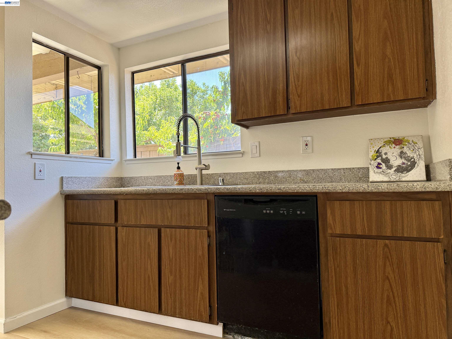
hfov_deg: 71.6
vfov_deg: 56.8
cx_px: 226
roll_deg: +1.9
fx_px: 313
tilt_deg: +2.7
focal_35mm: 24
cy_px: 170
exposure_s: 1/147
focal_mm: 6.76
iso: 125
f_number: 1.78
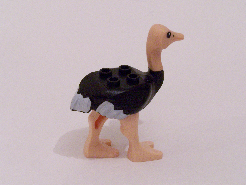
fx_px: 668
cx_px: 123
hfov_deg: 20.9
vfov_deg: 15.7
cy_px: 92
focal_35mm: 94
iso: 400
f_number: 8
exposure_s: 1/4
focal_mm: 15.6
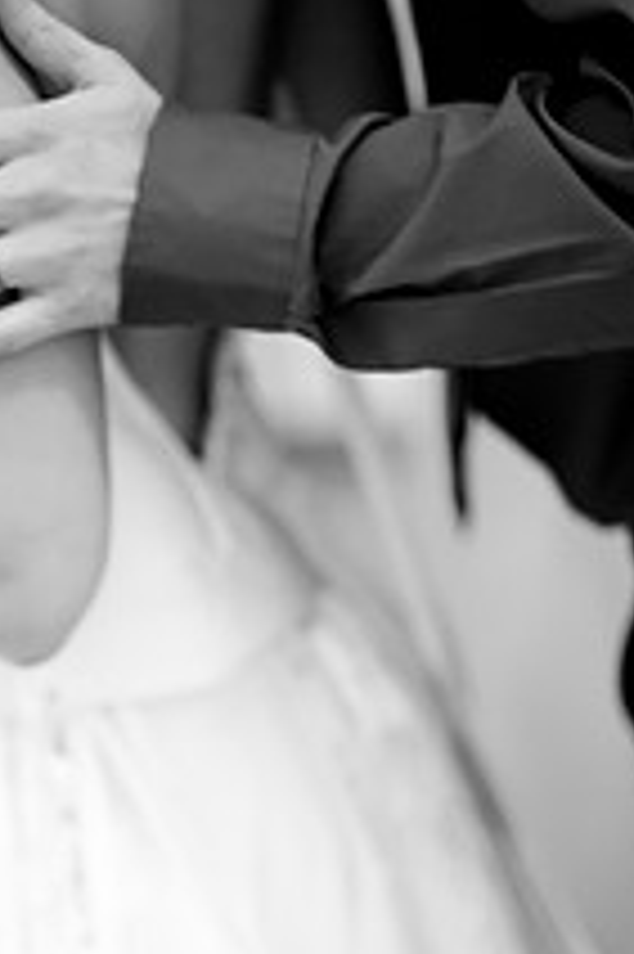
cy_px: 675
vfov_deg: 19.2
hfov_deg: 12.9
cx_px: 146
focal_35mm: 106
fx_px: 2805
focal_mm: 50
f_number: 1.4
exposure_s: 1/100
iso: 1000
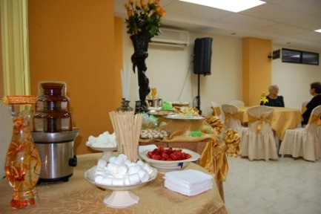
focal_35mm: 27
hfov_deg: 67.4
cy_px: 107
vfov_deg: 47.9
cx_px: 160
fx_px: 241
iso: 800
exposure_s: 1/125
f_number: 4
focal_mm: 18
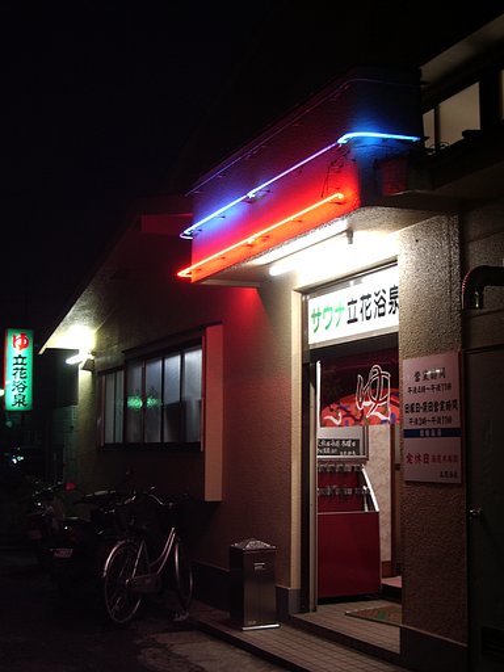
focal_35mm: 49
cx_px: 252
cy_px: 336
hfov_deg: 29.7
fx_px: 951
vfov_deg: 38.9
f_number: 3.1
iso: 100
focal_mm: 8.2
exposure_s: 1/5
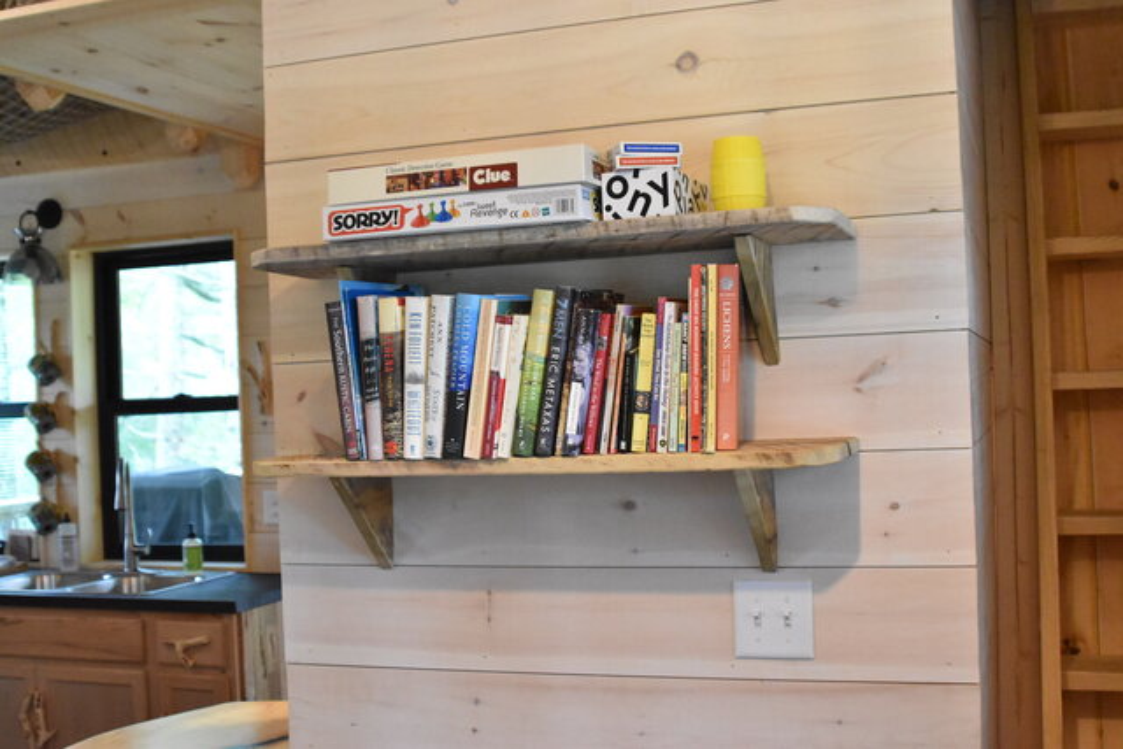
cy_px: 374
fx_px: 1310
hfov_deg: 46.4
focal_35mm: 42
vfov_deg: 31.9
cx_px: 562
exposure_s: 1/100
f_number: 4
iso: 6400
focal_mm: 28
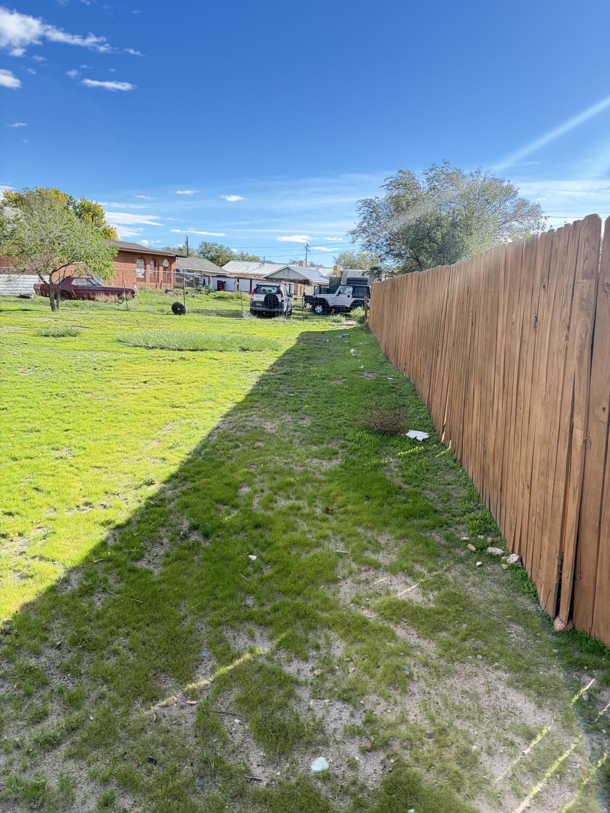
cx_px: 305
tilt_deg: -11.7
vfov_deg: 67.3
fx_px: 611
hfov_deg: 53.1
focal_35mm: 26
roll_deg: -4.2
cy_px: 406
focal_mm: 5.96
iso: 64
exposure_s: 1/1001
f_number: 1.6
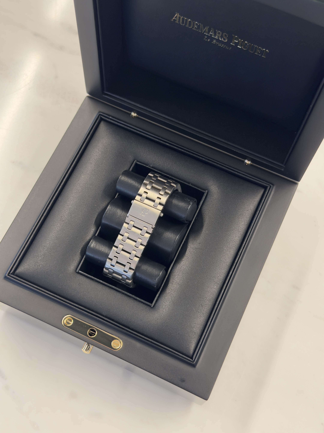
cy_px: 216
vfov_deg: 39.7
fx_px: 599
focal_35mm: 48
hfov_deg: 30.3
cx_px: 162
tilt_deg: -69.3
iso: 160
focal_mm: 6.76
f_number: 1.78
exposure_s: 1/50
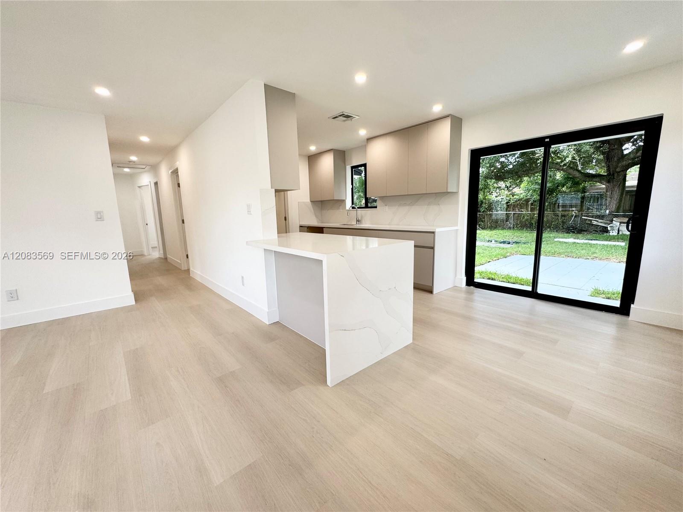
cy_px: 256
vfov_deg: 85.7
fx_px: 276
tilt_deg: -10.2
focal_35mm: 14
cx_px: 342
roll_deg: +2.1
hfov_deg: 102.1
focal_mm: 2.22
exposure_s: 1/99
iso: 50
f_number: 2.2
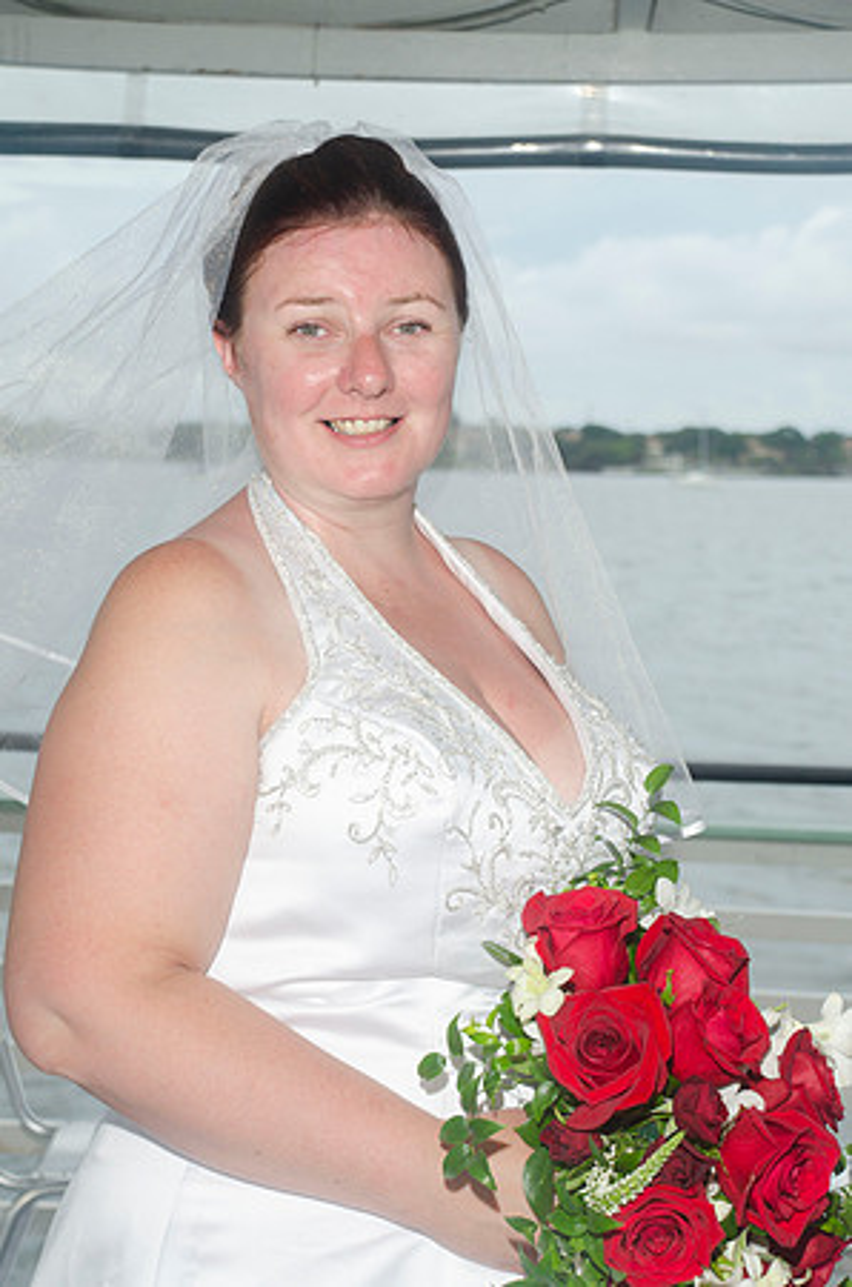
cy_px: 644
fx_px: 2782
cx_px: 426
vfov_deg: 26.0
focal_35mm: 78
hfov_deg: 17.4
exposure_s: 1/160
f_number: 7.1
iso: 100
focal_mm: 52
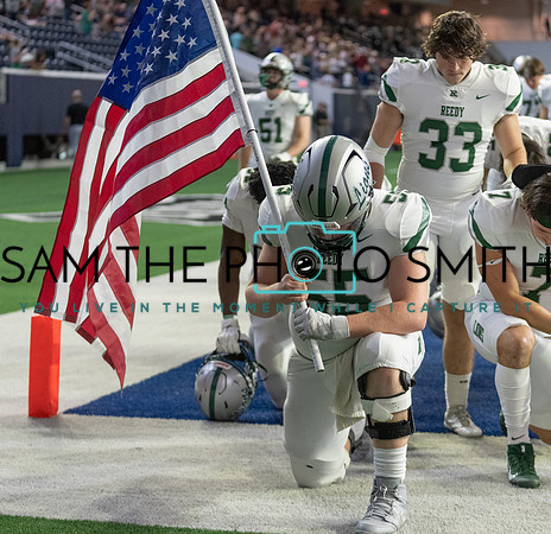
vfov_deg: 18.3
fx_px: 1657
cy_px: 273
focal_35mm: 93
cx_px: 331
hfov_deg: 18.9
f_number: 2.8
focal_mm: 70
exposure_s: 1/320
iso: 3200
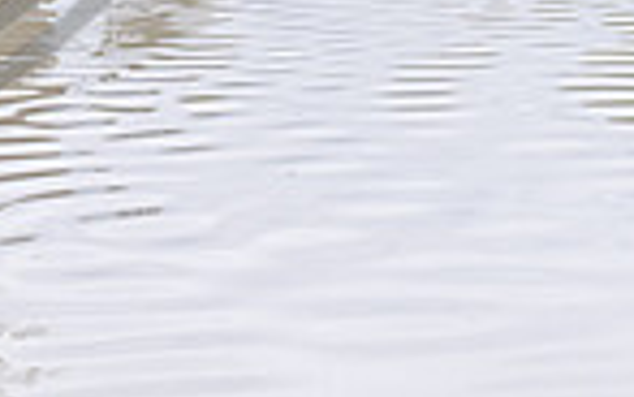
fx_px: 5497
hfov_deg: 6.5
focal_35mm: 318
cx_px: -276
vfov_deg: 4.1
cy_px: -352
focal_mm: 79
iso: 1100
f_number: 5.6
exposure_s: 1/1250
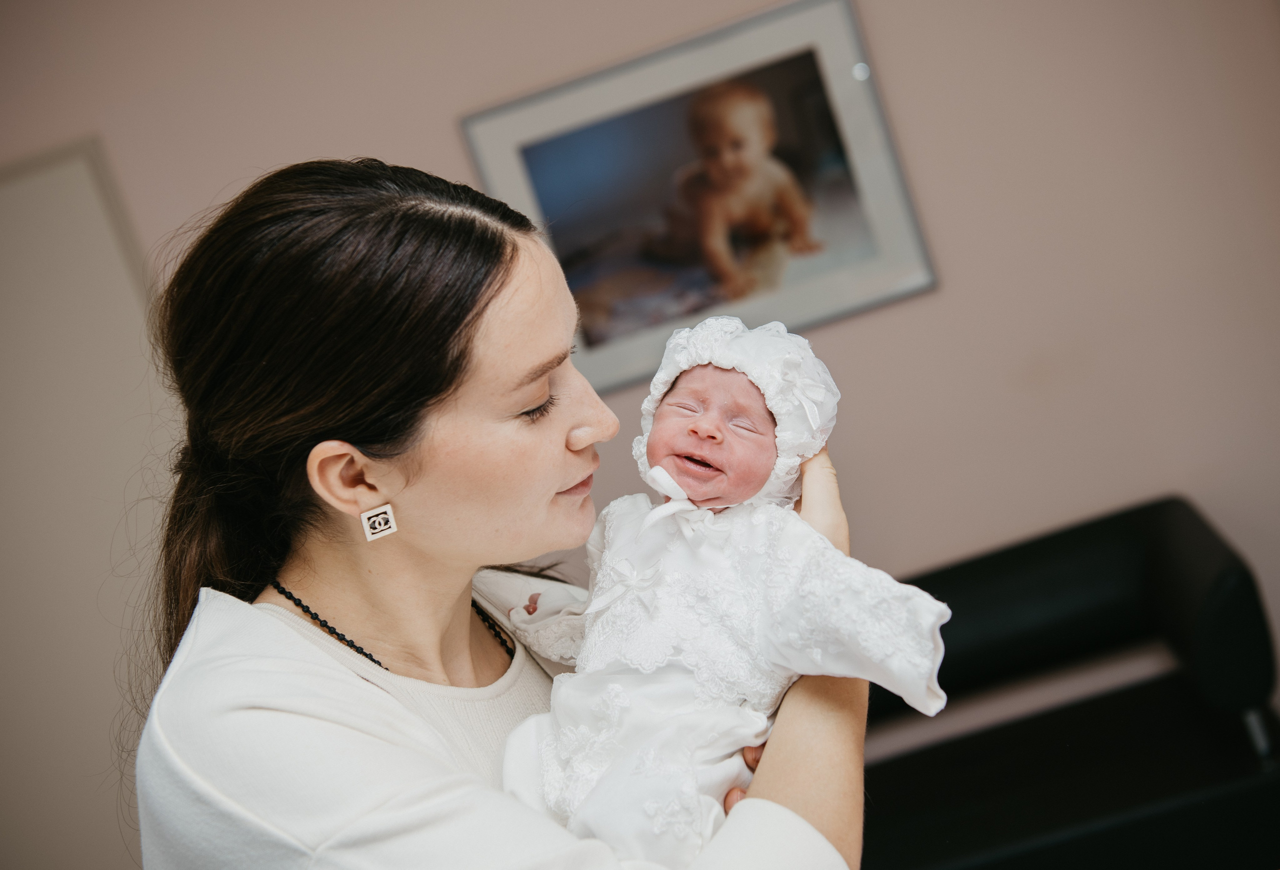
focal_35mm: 53
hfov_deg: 37.3
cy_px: 406
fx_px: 1893
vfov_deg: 25.9
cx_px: 695
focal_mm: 48
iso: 80
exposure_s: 1/160
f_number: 4
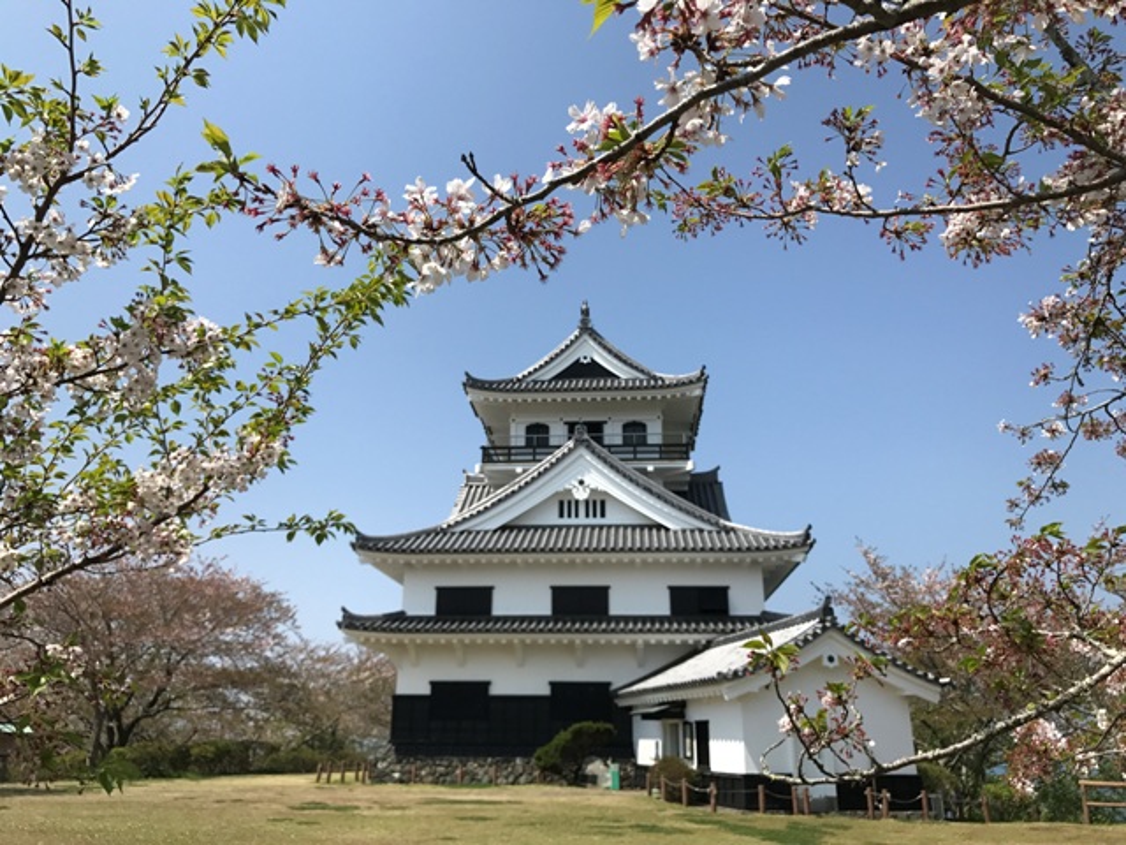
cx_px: 563
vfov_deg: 49.7
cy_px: 422
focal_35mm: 28
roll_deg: -0.7
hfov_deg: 63.4
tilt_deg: +19.6
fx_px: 911
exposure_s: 1/2994
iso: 20
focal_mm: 3.99
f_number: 1.8
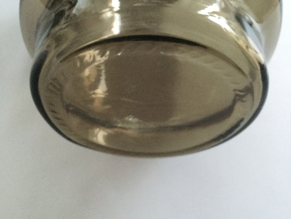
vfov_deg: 45.4
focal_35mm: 31
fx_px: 261
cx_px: 146
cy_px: 110
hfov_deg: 58.4
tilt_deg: -59.5
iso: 320
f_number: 2.4
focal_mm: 3.3
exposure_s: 1/17
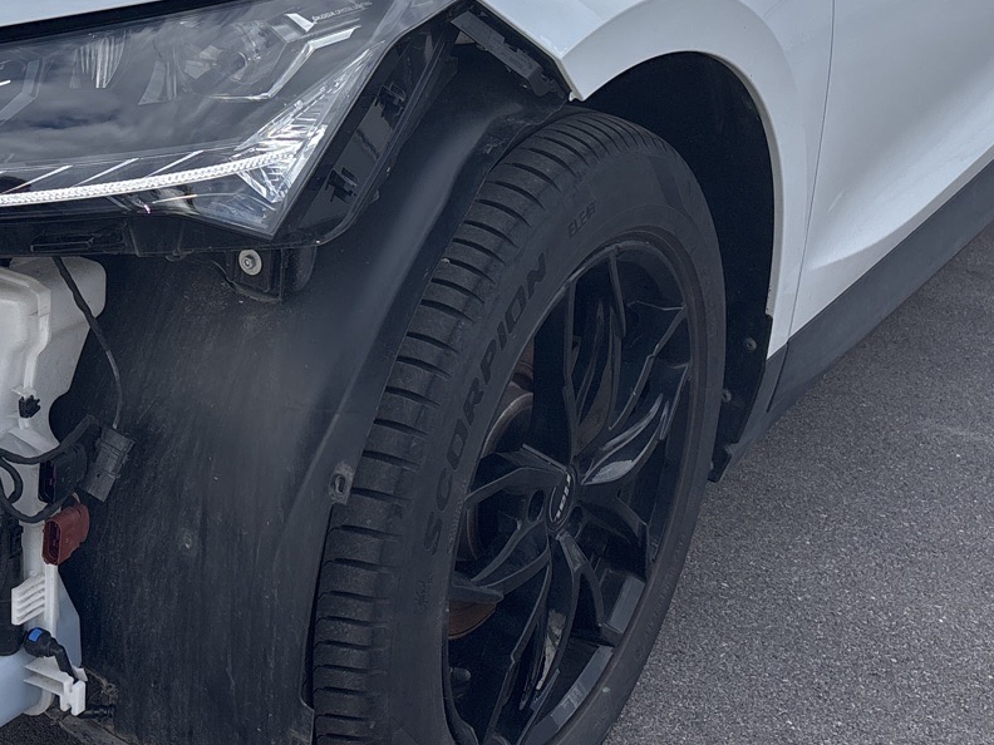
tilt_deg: -16.3
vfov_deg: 22.8
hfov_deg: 29.8
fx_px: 1809
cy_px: 104
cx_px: 162
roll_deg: -1.6
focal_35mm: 63
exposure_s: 1/3413
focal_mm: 5.96
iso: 50
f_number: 1.6
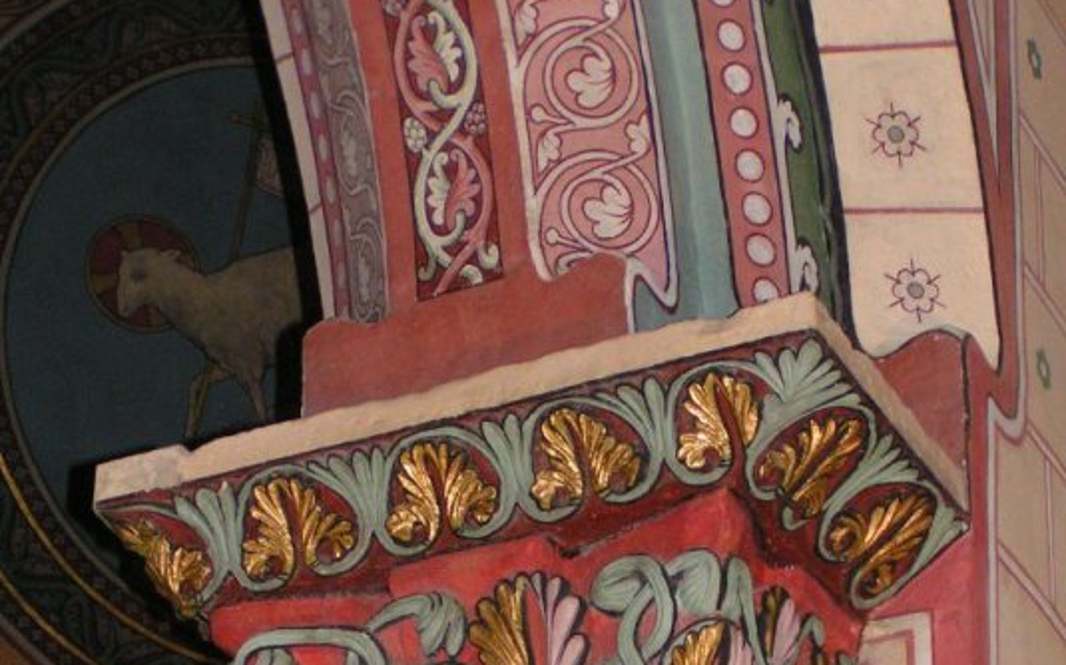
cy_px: 784
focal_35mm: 130
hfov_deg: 16.1
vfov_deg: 9.9
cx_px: 550
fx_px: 3776
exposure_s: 1/100
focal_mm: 12.6
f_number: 3.2
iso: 200
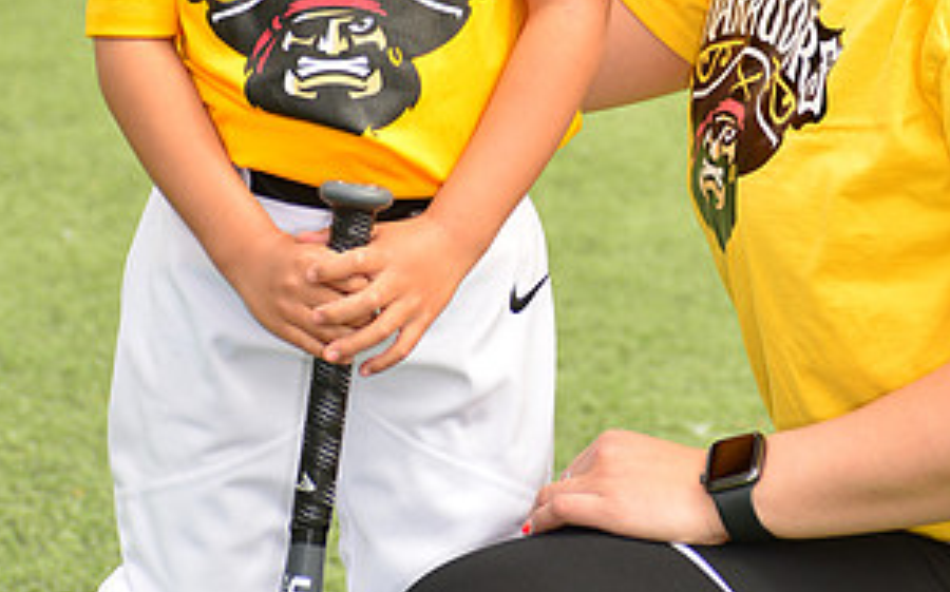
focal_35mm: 365
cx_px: 553
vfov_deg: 3.6
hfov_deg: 5.8
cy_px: -187
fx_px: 9443
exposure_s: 1/250
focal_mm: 185
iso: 200
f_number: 9
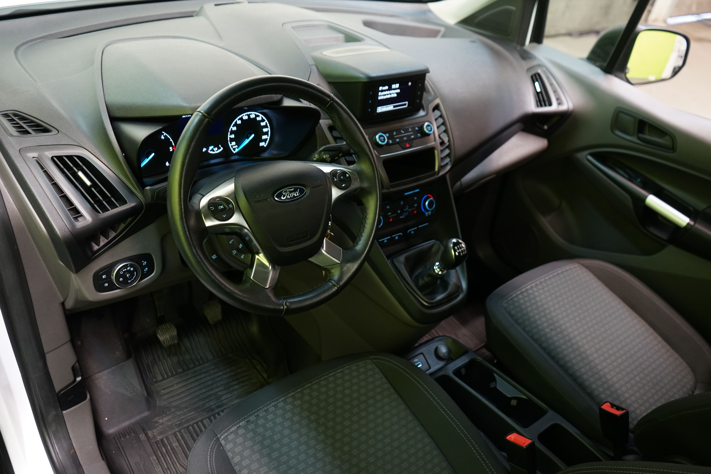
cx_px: 356
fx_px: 553
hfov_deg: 65.5
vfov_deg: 46.4
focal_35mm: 28
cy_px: 237
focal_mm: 28
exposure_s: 1/30
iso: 1000
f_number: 3.5
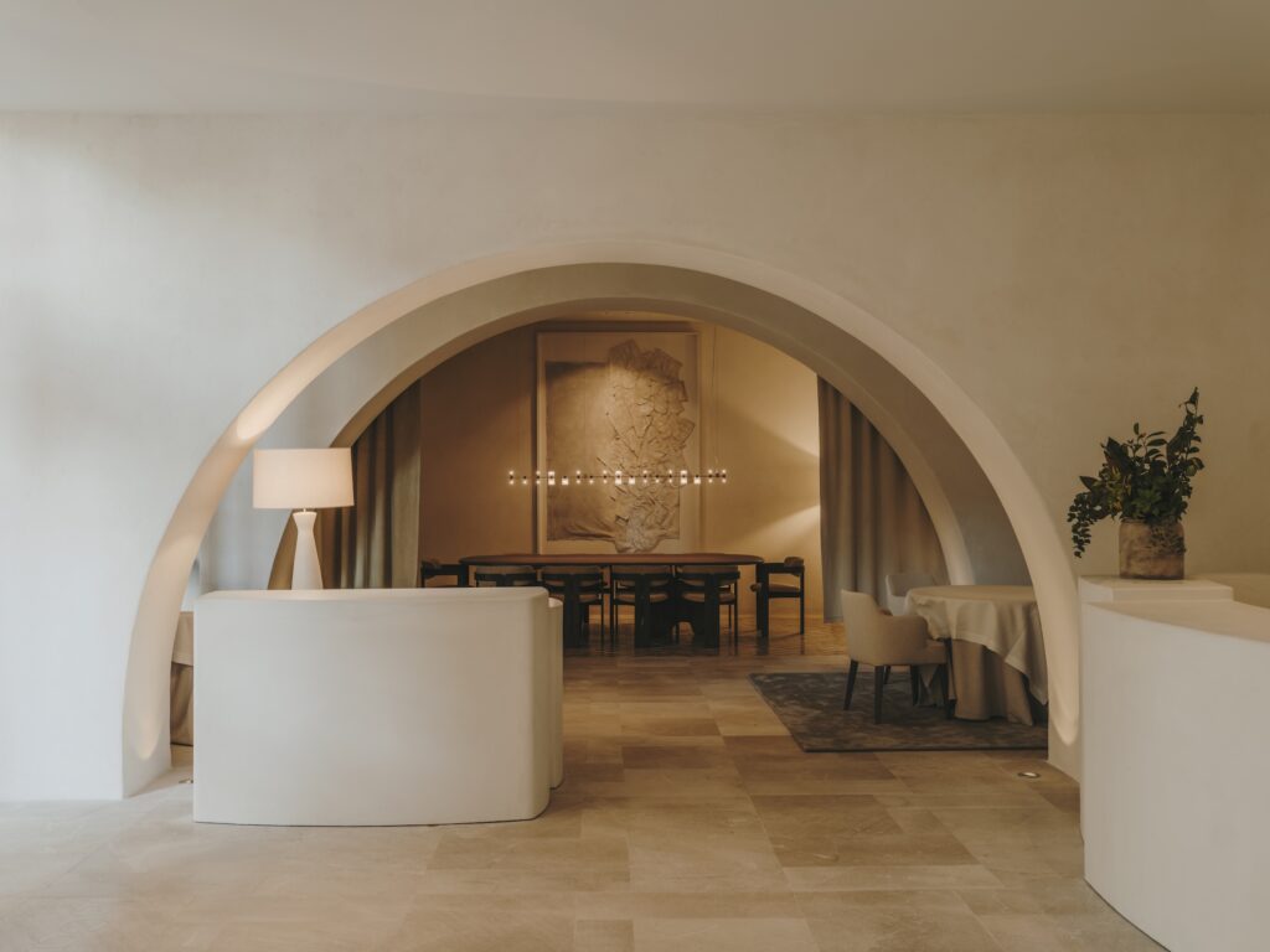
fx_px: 1321
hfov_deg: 51.4
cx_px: 635
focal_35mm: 36
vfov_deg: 39.7
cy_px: 476
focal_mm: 45
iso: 320
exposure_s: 1/7
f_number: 8
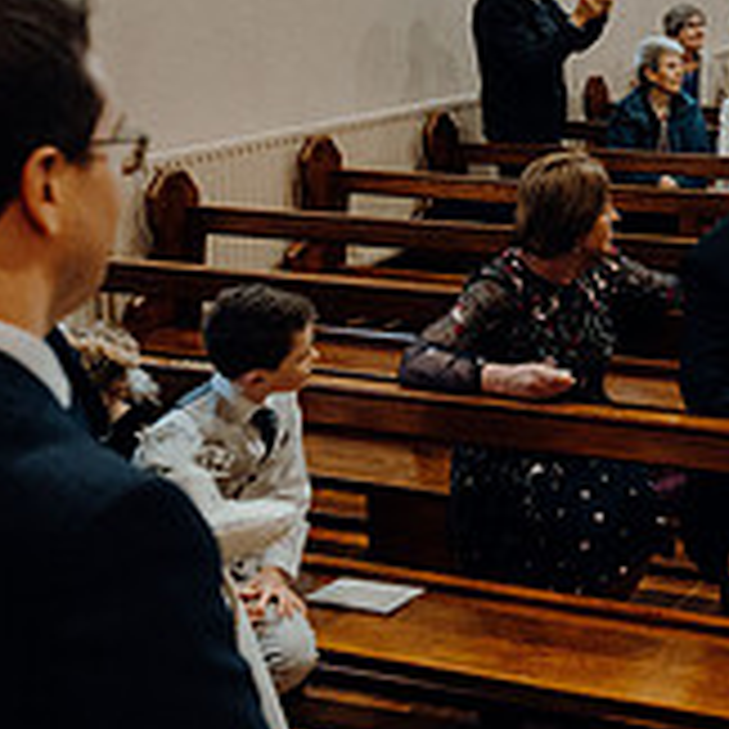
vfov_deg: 23.3
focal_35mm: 73
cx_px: 778
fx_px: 1739
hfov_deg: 22.5
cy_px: 142
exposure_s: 1/160
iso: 2500
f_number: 3.5
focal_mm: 24
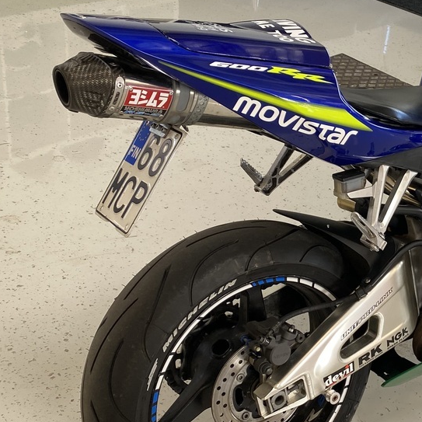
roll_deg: -11.0
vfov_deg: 28.1
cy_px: 235
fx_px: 841
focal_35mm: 61
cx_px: 412
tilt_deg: -32.3
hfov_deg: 26.8
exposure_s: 1/100
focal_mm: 4.25
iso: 50
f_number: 1.8
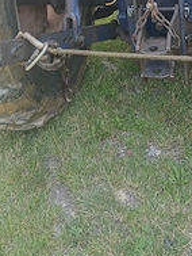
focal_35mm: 55
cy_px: -8
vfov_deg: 31.8
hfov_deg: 26.2
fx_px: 406
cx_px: 147
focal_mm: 3.98
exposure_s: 1/50
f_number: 1.8
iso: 25
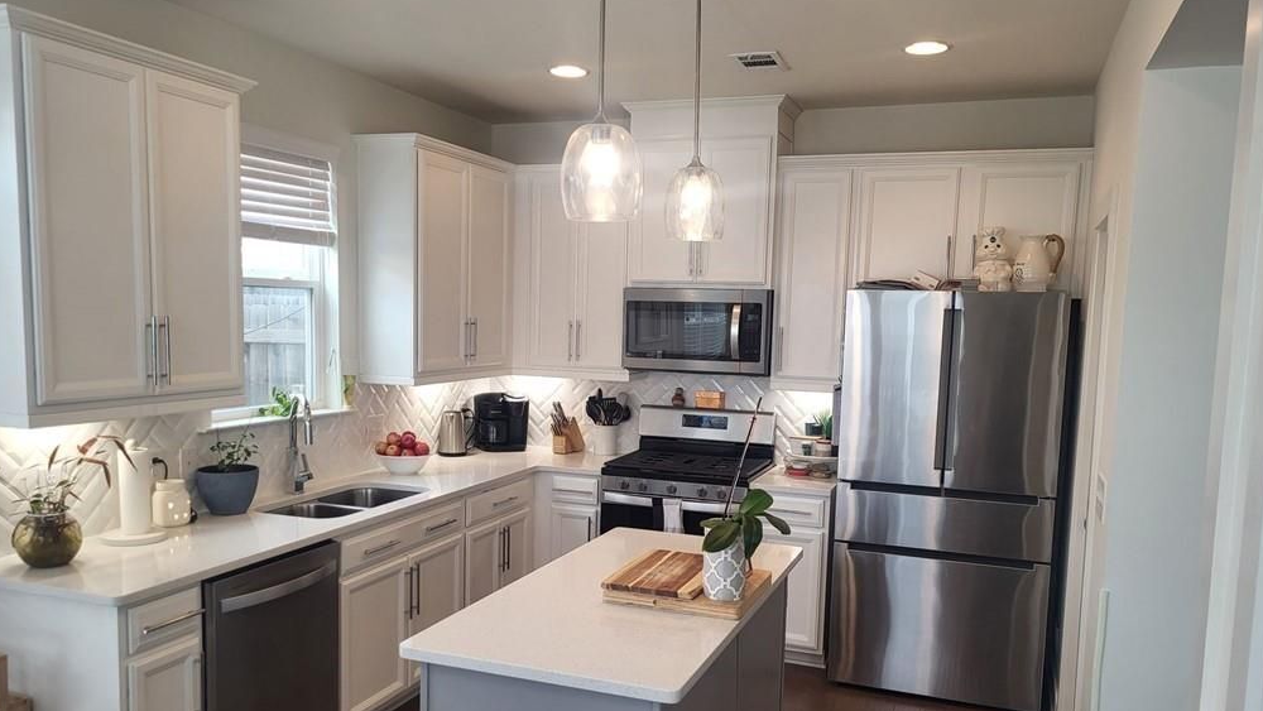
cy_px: 415
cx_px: 633
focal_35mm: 29
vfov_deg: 40.1
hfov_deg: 66.1
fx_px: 971
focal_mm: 5.4
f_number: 1.8
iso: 100
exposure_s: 1/120
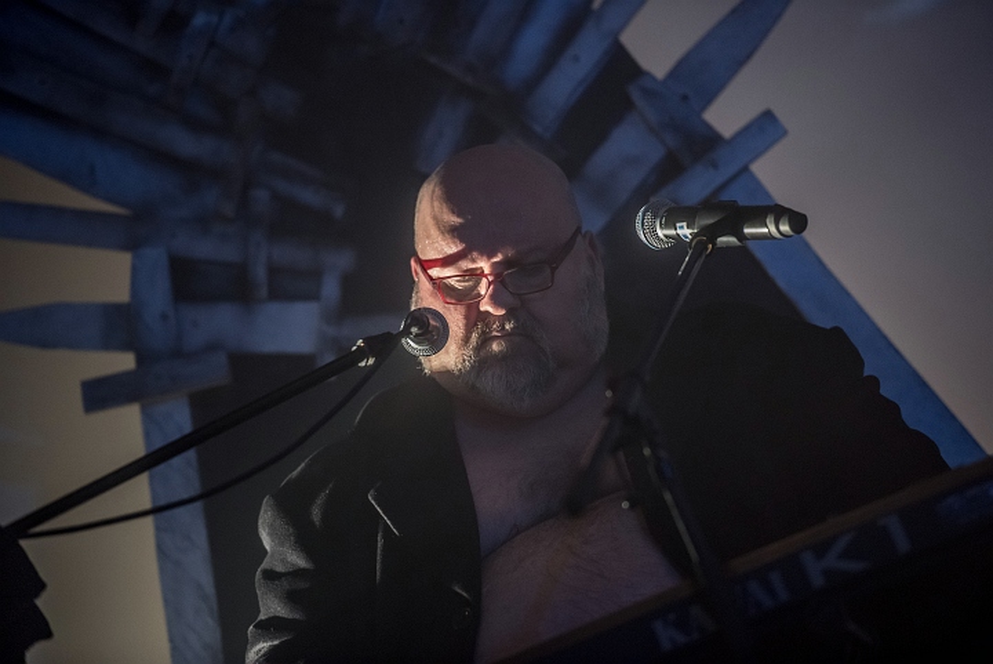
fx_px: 5520
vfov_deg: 6.9
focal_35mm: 200
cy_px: 332
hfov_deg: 10.3
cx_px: 496
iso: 3200
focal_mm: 200
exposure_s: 1/100
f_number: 2.8
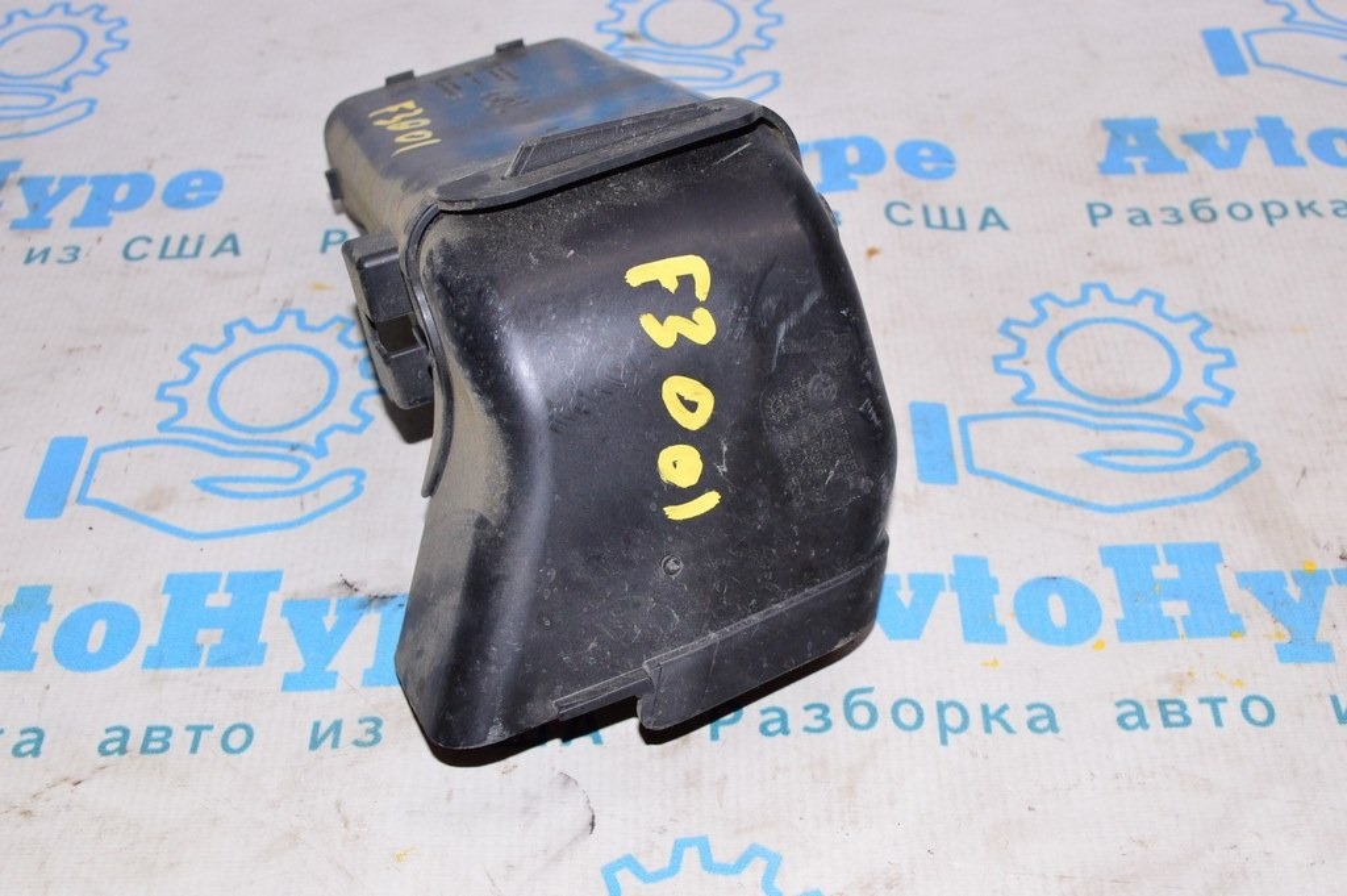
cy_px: 448
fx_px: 1738
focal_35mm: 46
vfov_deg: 28.9
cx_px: 674
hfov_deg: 42.4
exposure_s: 1/200
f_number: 8
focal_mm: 31
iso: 1600
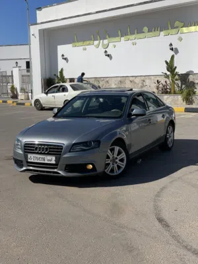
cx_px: 99
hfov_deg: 28.0
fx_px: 397
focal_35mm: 52
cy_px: 132
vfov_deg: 36.8
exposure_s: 1/4785
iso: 32
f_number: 2
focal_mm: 6
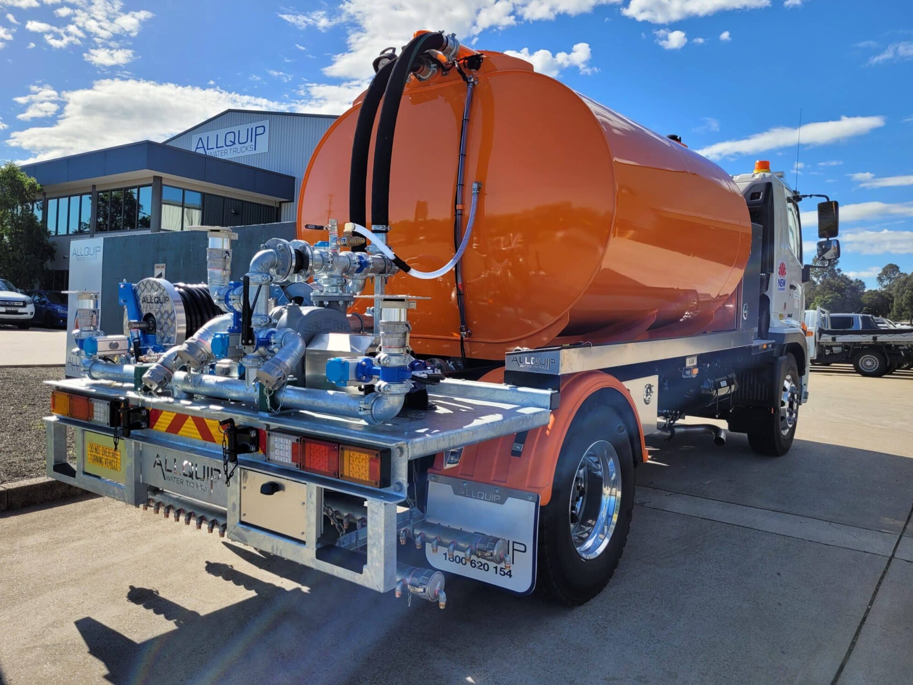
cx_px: 442
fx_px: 712
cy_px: 331
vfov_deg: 51.3
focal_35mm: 27
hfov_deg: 65.3
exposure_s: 1/2216
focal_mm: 5.4
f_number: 1.8
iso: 40
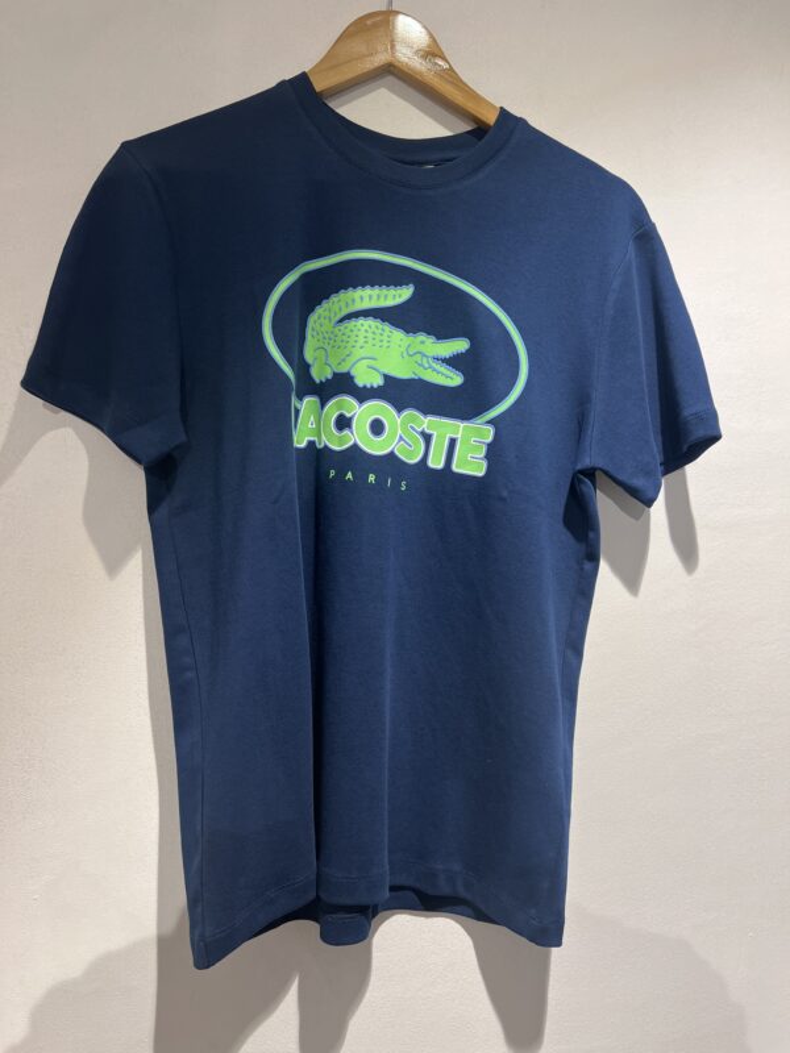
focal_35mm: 26
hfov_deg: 53.1
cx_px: 395
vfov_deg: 67.3
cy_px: 526
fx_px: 791
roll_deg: -1.1
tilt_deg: -0.4
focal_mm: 5.7
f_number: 1.5
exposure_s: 1/100
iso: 100
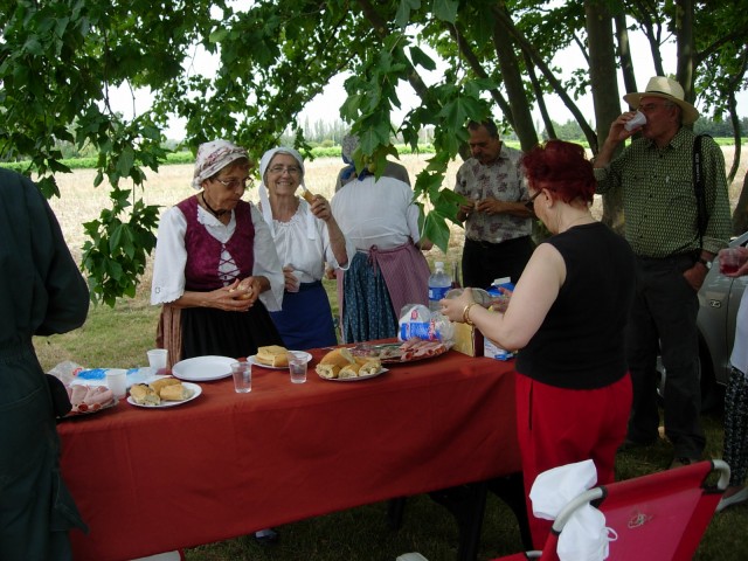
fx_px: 821
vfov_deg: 37.7
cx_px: 374
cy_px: 280
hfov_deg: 49.0
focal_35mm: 38
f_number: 2.8
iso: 64
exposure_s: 1/512
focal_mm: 7.8
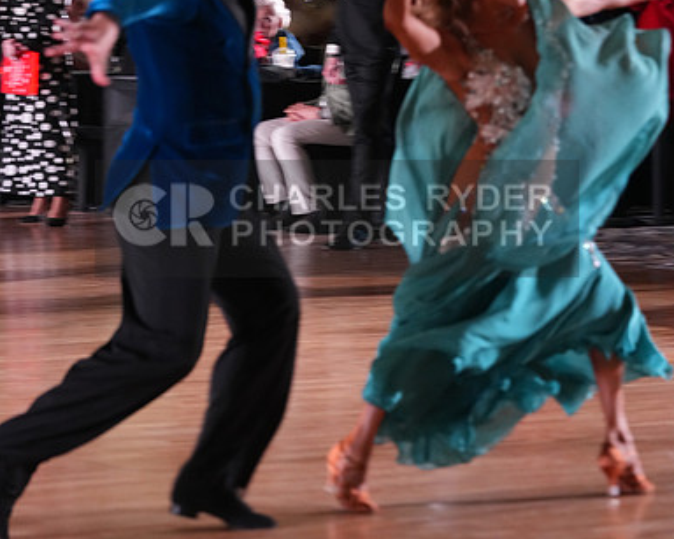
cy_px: 219
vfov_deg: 6.3
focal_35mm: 244
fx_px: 4866
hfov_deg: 7.9
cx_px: 338
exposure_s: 1/200
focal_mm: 172
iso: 4000
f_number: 5
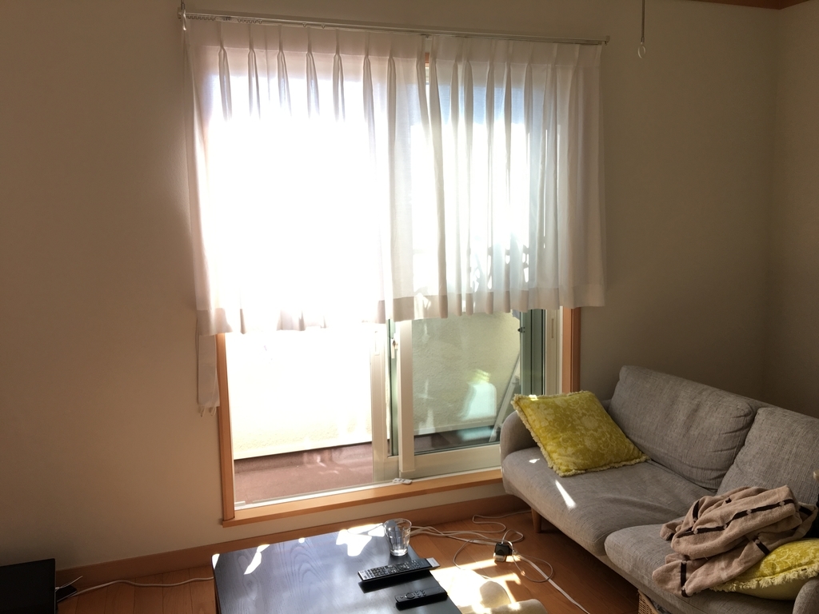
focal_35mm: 29
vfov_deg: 48.2
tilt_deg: -5.8
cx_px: 410
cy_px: 307
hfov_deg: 61.7
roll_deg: +0.1
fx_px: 686
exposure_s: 1/120
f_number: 2.2
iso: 25
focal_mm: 4.15
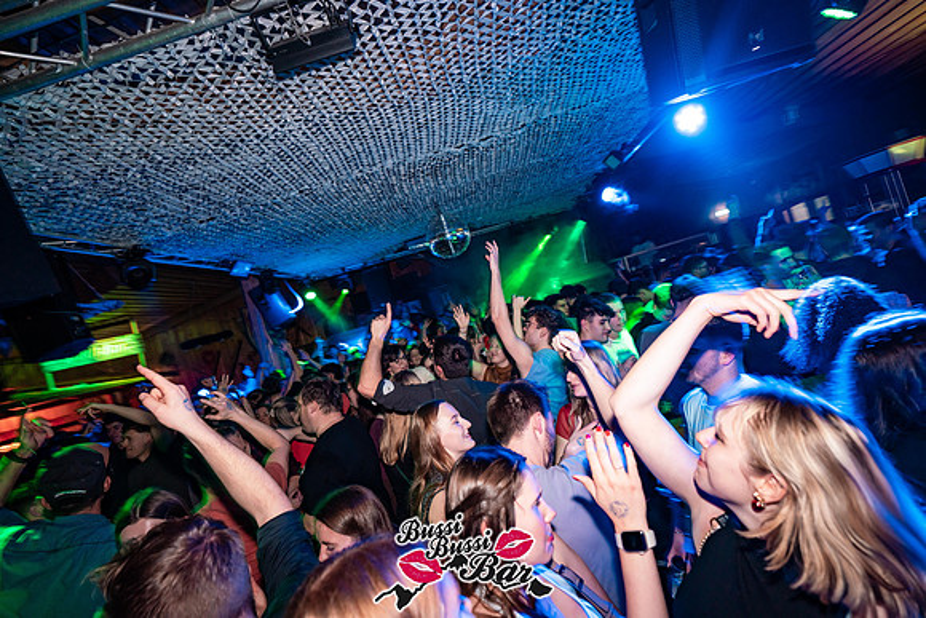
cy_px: 309
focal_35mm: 16
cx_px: 463
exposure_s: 1/60
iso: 1600
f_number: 4
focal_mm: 16
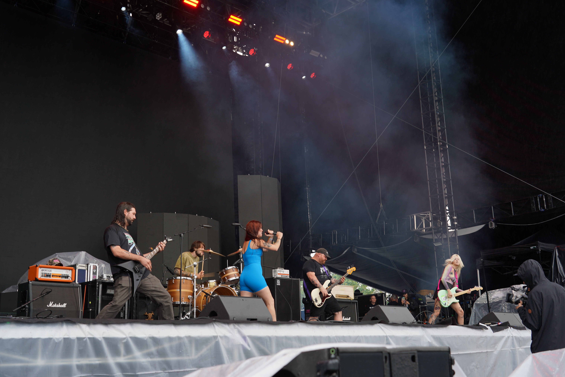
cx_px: 282
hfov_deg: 47.4
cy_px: 188
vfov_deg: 32.6
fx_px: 643
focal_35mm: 41
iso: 100
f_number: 5.6
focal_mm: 41
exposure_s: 1/100
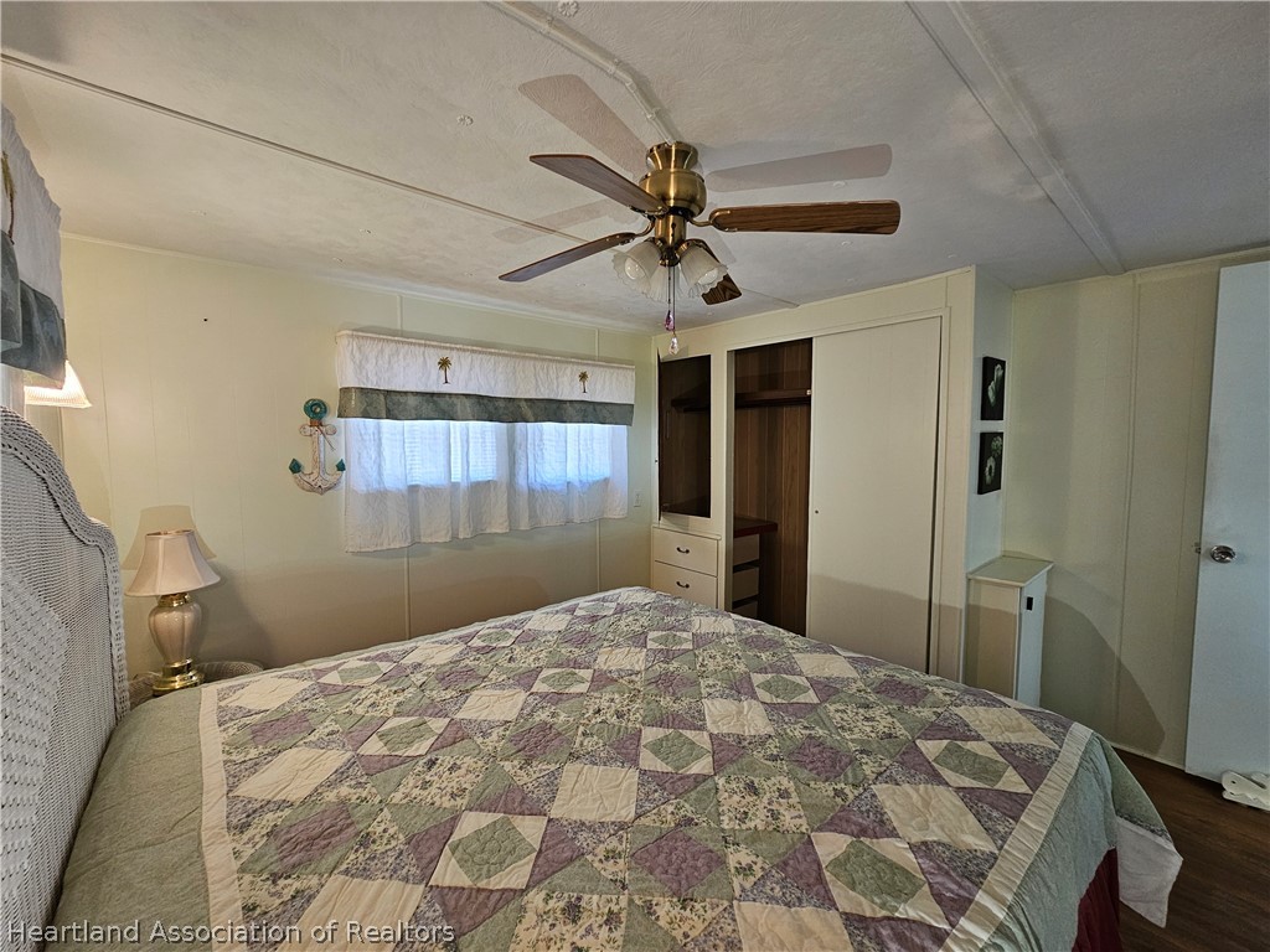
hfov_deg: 106.2
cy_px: 476
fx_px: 477
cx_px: 635
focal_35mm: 13
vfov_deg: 89.9
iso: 160
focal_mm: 2.2
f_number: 2.2
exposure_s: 1/60
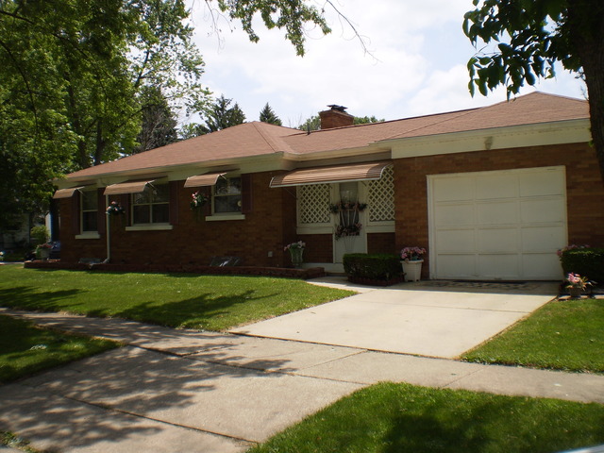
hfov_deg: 51.4
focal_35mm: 36
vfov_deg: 39.7
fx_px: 628
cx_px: 302
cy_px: 226
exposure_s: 1/640
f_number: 4.6
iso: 64
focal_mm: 6.3
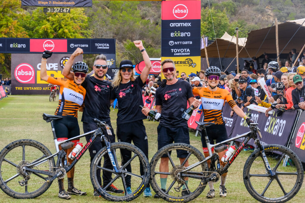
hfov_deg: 19.1
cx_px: 152
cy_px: 102
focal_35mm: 107
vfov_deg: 12.8
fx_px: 907
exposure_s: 1/250
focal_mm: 71.1
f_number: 5.6
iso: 400
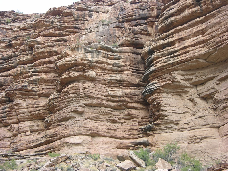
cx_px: 114
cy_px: 86
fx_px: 514
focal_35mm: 78
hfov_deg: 25.0
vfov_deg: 18.9
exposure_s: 1/88.8
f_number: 3.4
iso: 50
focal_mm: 19.9
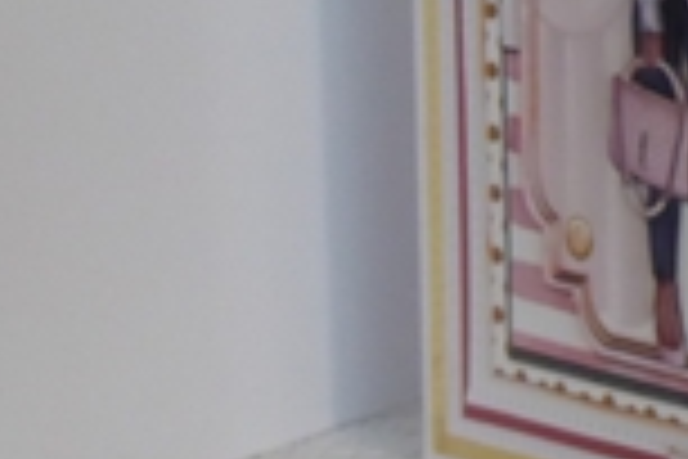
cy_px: -11
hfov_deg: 8.4
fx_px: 4625
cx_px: 877
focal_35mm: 242
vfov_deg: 5.7
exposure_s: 1/20
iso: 800
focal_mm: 13.2
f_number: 4.6
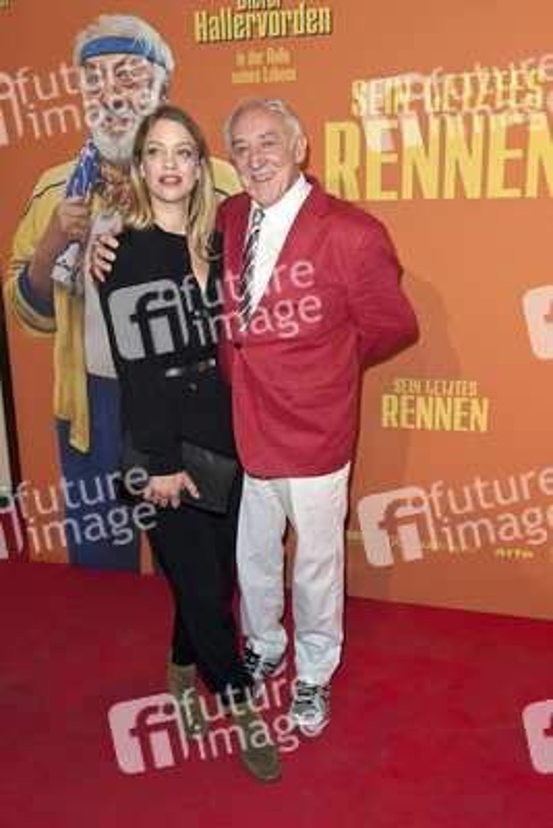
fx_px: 806
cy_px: 414
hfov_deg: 37.9
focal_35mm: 35
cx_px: 276
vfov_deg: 54.4
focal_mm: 35
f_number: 5.6
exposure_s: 1/250
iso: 800
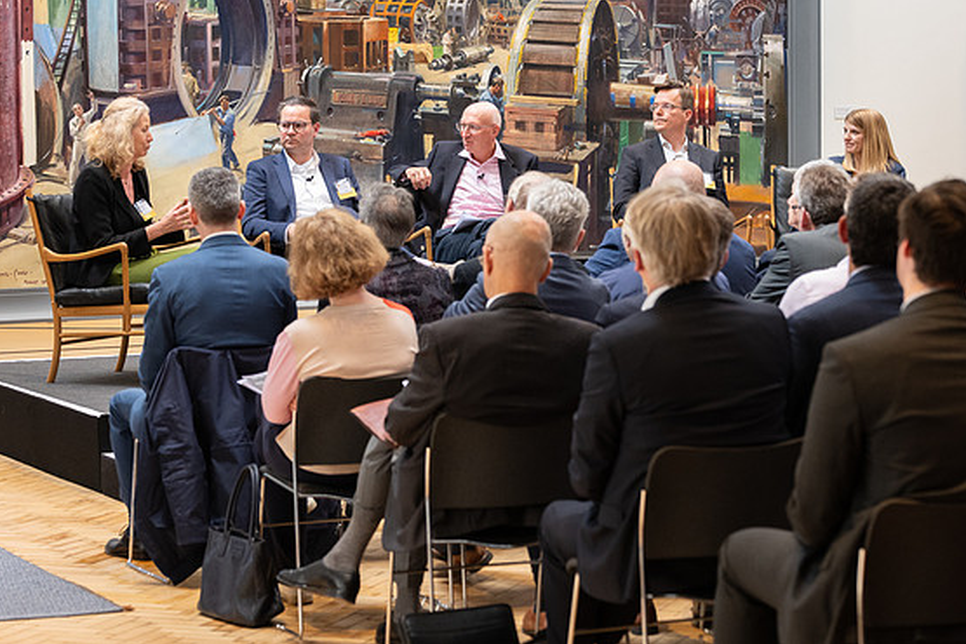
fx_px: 2978
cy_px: 309
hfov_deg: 18.4
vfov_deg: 12.3
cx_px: 515
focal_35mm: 111
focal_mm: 100
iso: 2500
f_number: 5
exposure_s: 1/200
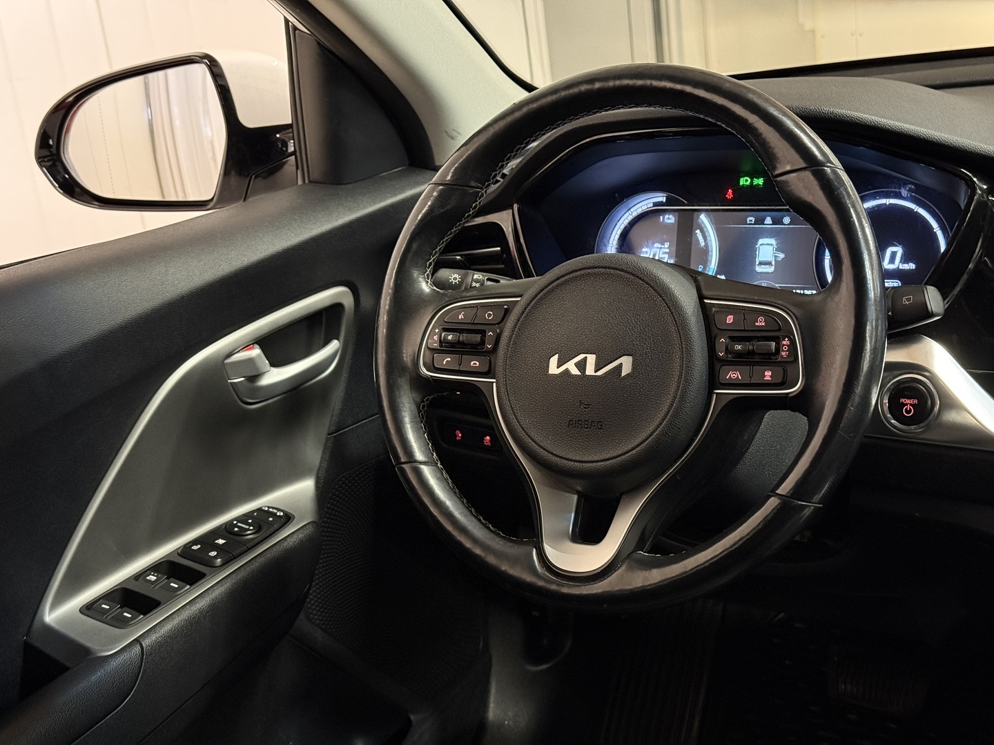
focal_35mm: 48
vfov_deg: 30.3
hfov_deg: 39.7
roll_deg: +7.3
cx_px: 497
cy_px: 372
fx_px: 1378
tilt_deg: -16.5
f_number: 1.78
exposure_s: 1/33
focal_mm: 6.76
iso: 400
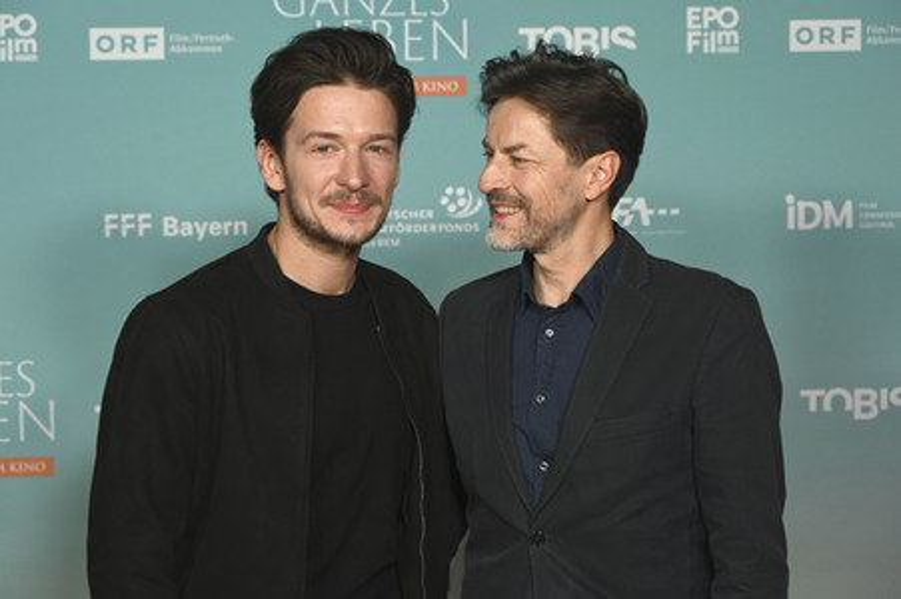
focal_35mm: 85
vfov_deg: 16.0
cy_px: 300
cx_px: 450
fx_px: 2126
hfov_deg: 23.9
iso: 1000
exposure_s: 1/200
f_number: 6.3
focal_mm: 85
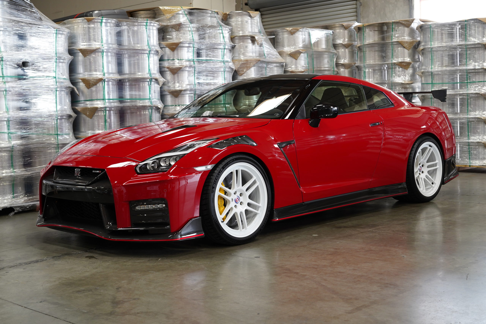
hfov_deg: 38.9
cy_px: 162
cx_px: 243
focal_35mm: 51
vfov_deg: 26.5
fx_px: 688
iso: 800
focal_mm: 51
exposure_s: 1/60
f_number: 5.6
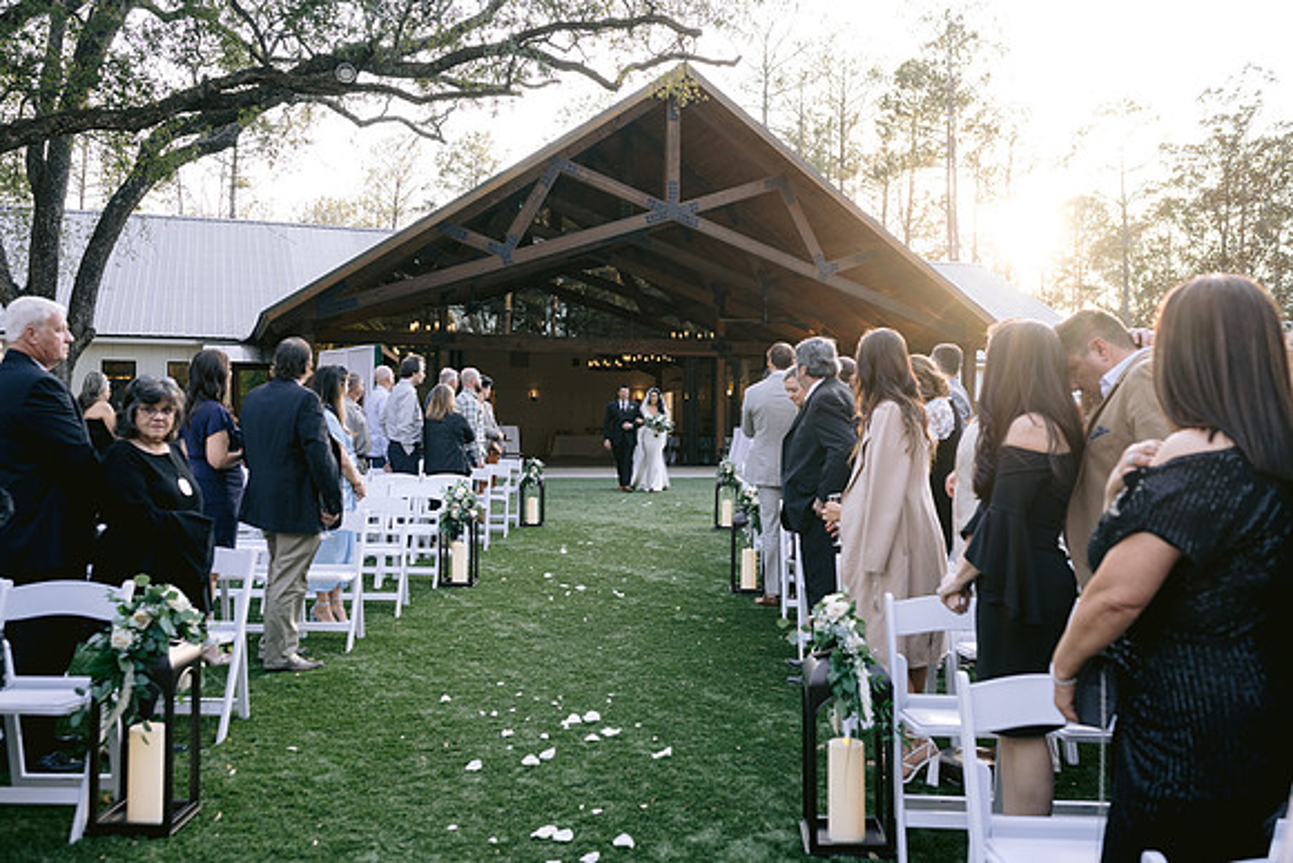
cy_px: 432
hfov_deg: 54.4
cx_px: 646
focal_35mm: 35
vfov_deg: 37.9
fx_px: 1257
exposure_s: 1/200
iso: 400
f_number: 4
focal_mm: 35
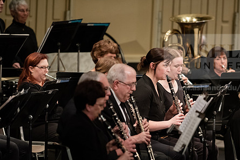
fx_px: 2593
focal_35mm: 389
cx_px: 148
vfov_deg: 3.5
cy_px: 99
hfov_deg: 5.3
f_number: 3.5
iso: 4000
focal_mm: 300
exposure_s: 1/320
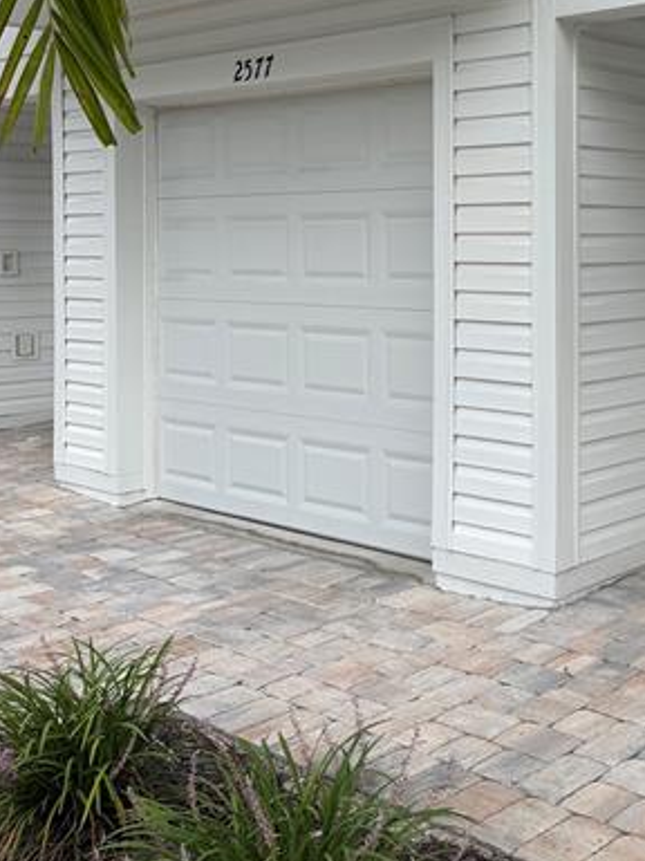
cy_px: 233
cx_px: 627
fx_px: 1193
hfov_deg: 28.6
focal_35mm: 48
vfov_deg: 38.8
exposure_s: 1/1250
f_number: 1.78
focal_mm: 6.76
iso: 80
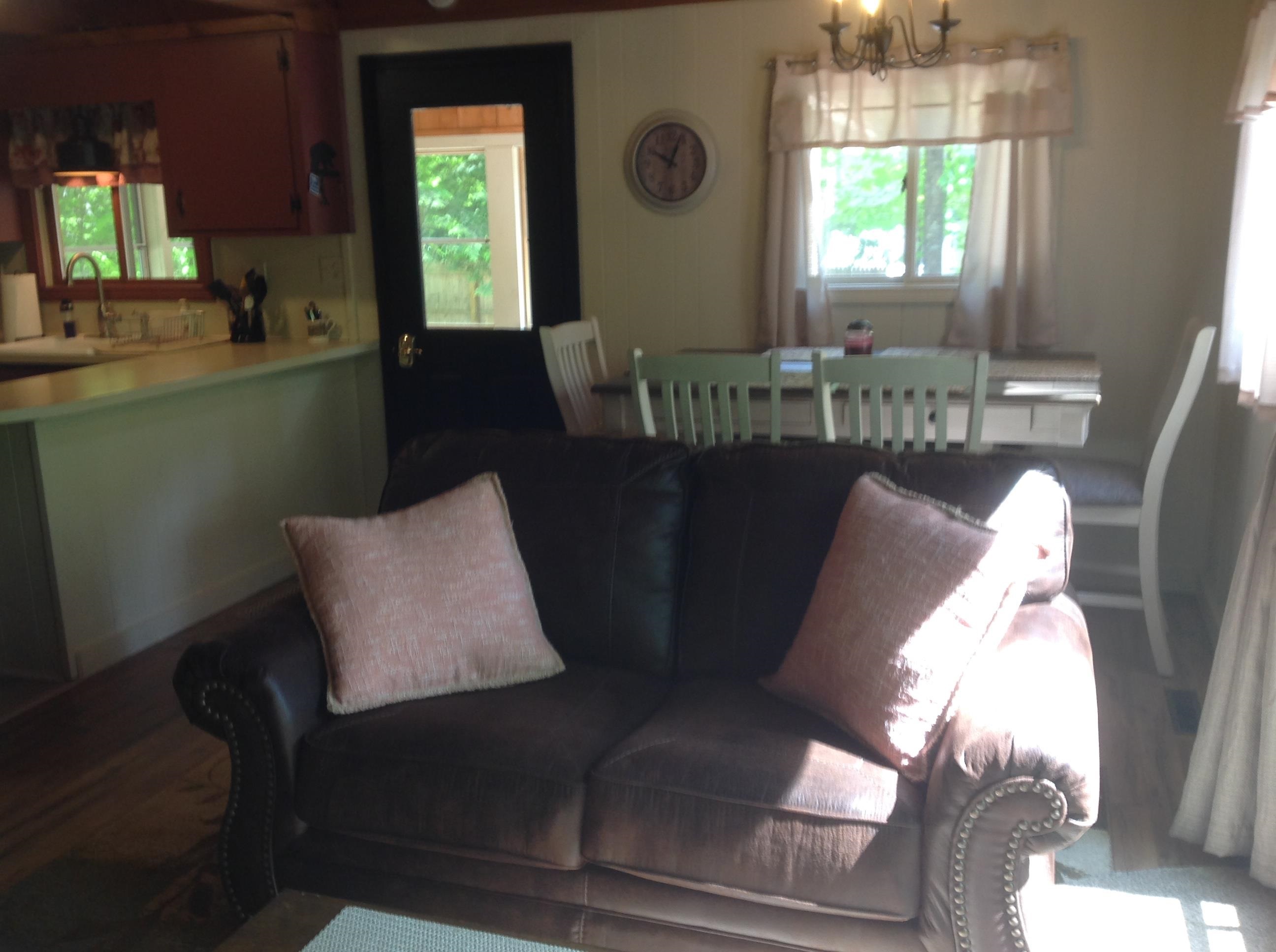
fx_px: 1288
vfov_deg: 40.6
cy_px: 476
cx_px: 638
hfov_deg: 52.7
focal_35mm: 35
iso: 50
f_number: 2.4
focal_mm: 4.28
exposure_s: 1/17
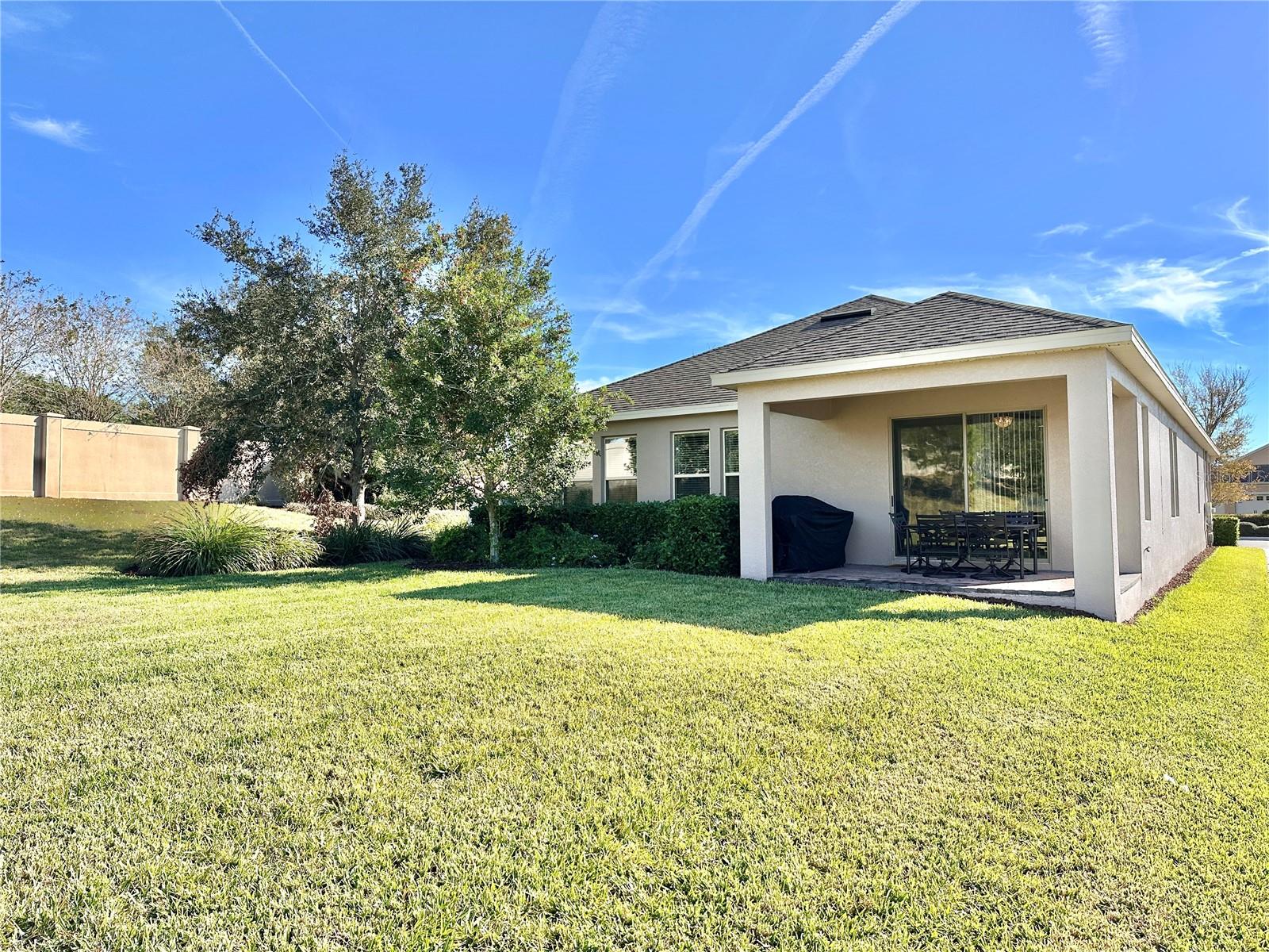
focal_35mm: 24
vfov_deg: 56.8
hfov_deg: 71.6
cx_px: 634
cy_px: 476
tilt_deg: +2.2
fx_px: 880
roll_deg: +0.3
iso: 80
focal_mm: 6.86
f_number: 1.78
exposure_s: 1/3472
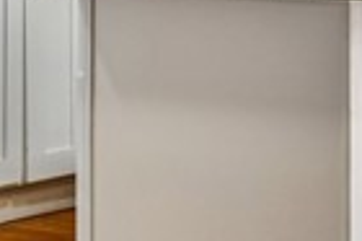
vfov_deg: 5.9
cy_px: -150
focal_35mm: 228
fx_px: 2290
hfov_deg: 9.0
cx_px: 204
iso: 400
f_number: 8
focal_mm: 50
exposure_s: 1/80
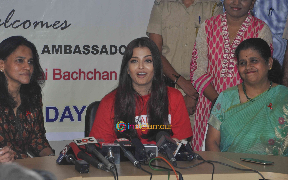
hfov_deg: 13.0
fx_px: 1260
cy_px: 88
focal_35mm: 161
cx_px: 144
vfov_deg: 8.2
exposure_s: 1/160
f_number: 11
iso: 800
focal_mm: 105
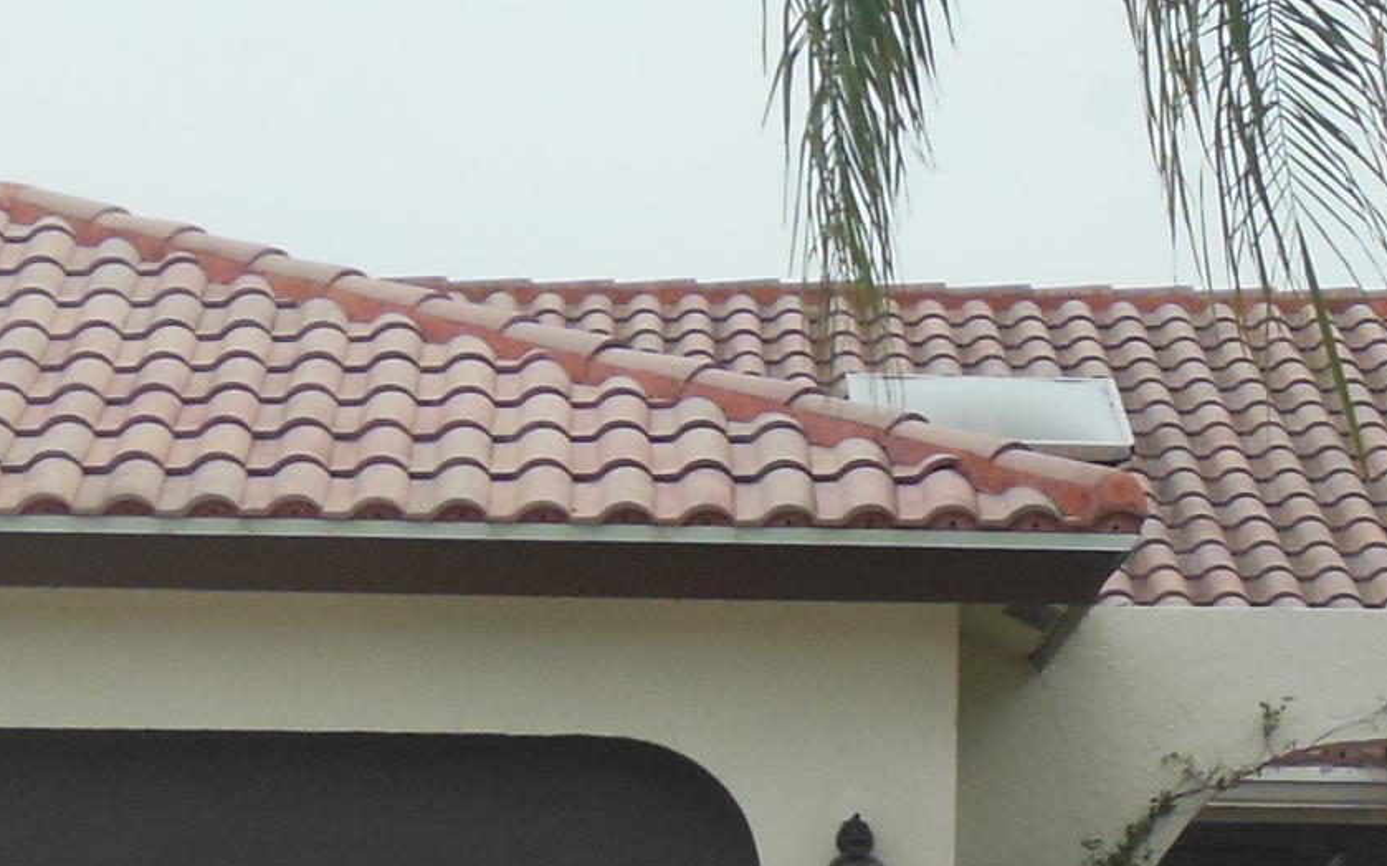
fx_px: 6160
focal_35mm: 163
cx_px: 744
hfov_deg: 12.8
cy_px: 945
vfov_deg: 8.0
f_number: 3.8
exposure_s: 1/800
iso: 125
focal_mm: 7.7
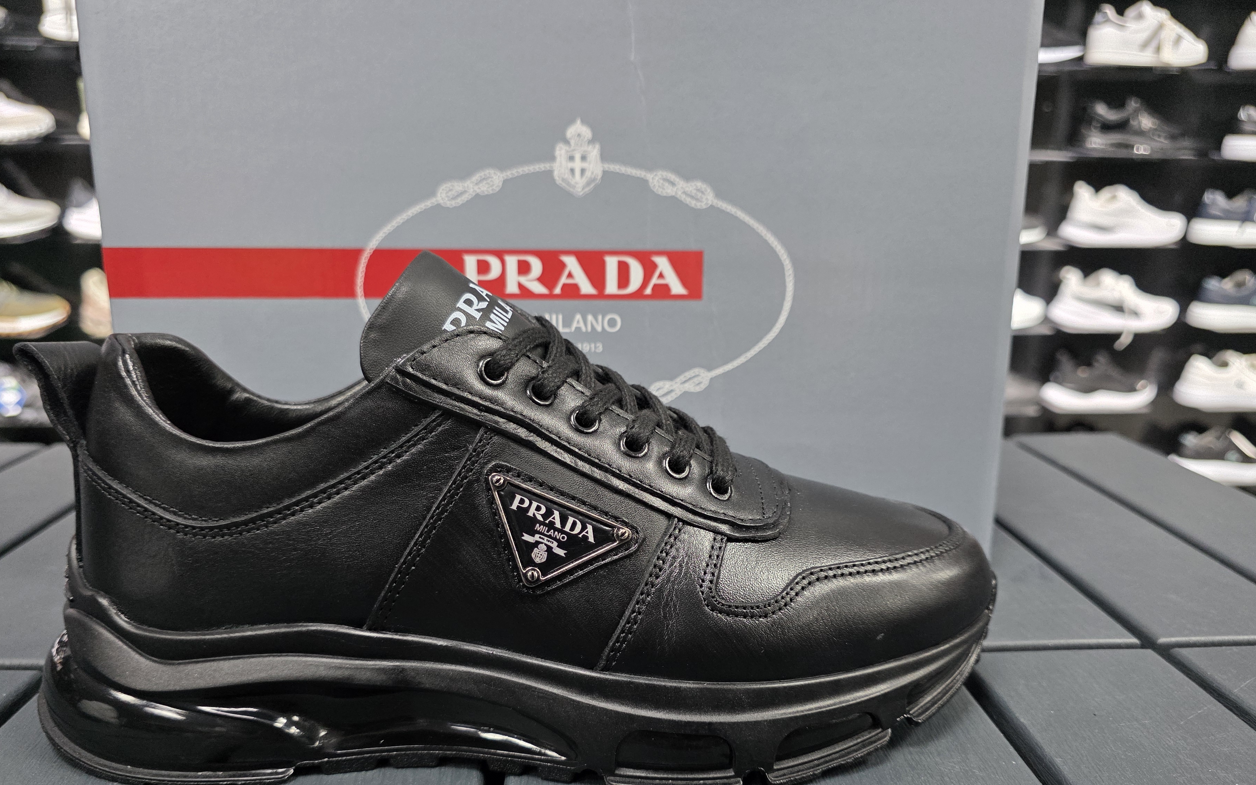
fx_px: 924
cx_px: 614
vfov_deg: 45.6
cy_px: 494
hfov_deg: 68.4
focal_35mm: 27
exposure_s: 1/100
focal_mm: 6.3
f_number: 1.7
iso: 320
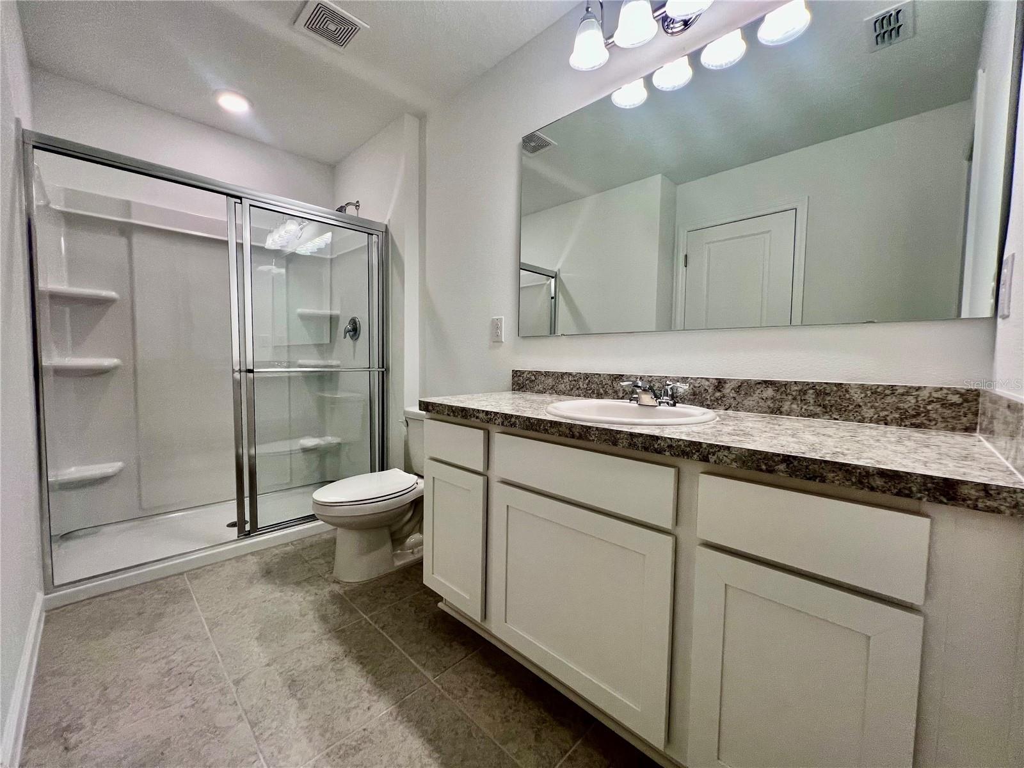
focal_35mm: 13
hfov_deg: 106.2
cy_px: 384
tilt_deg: -3.4
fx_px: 385
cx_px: 512
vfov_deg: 89.9
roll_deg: -0.5
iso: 80
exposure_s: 1/120
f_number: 1.8
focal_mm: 1.57
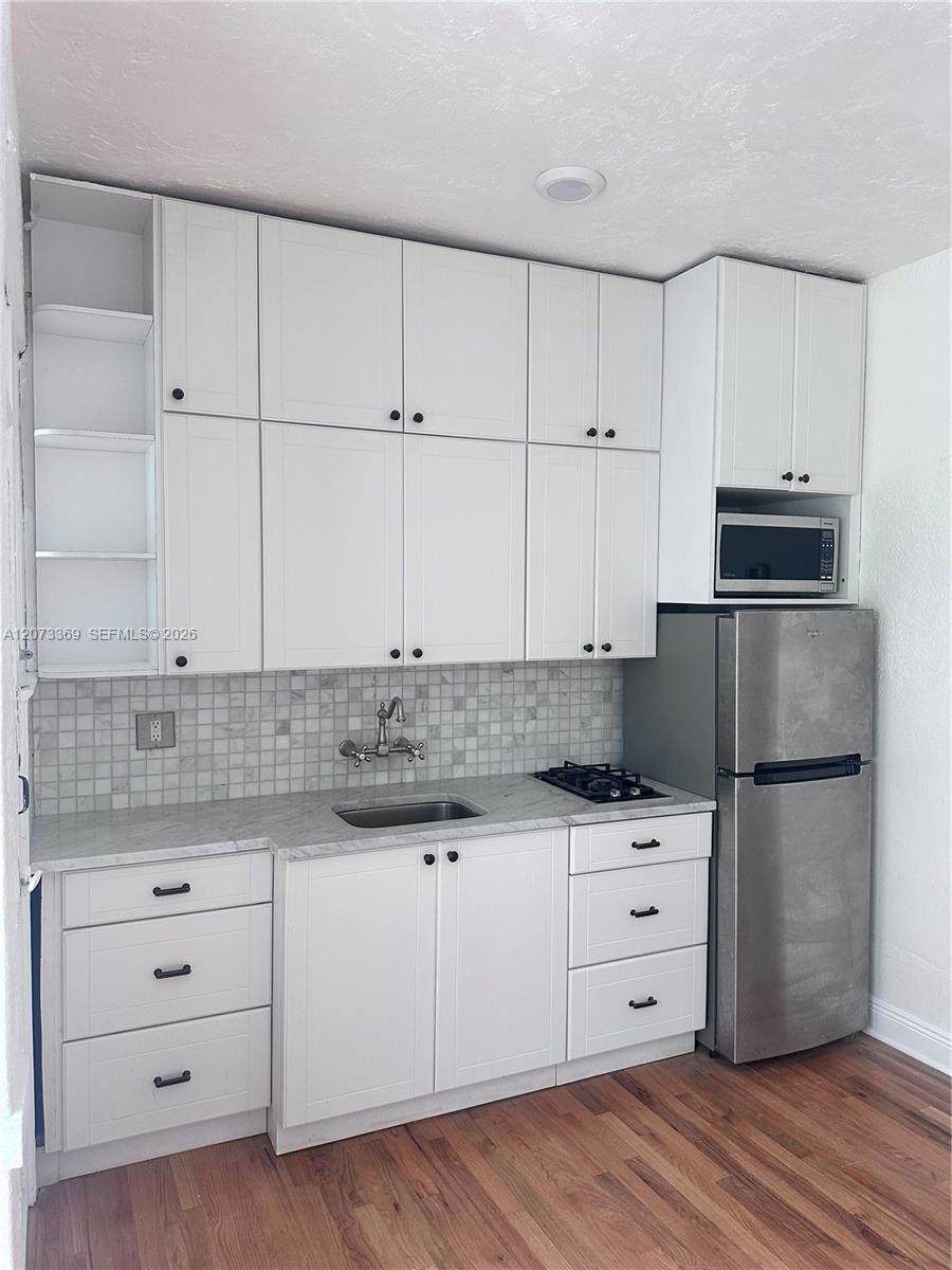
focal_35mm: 24
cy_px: 635
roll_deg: -0.5
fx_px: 880
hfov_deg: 56.8
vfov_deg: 71.6
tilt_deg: -2.2
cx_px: 476
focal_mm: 6.86
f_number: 1.78
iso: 200
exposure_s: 1/121
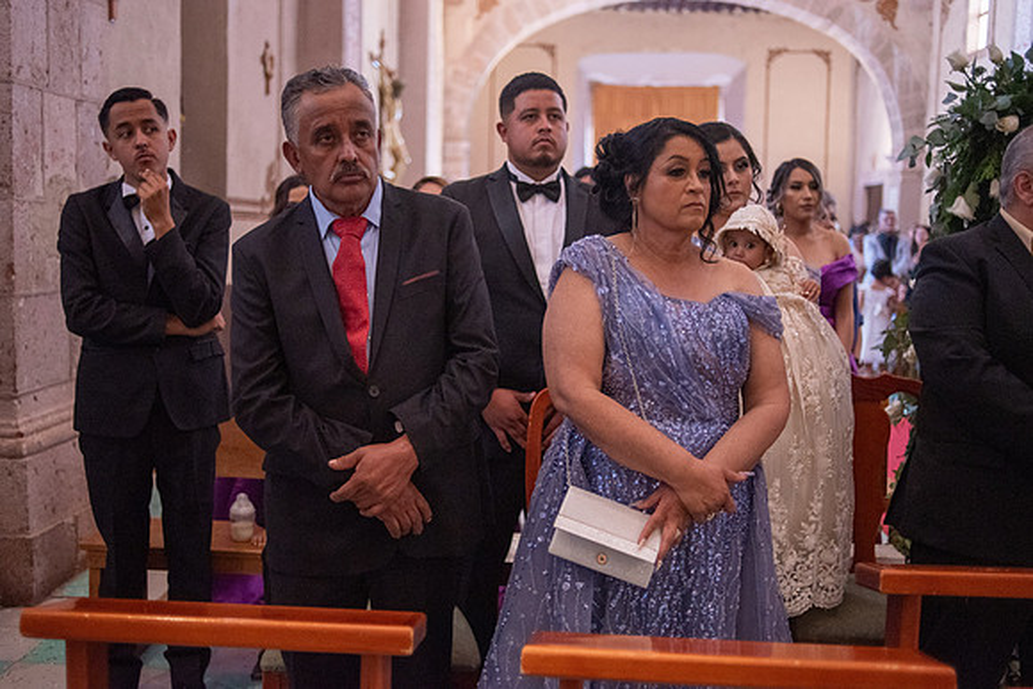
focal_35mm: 38
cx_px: 502
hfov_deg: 51.3
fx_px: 1076
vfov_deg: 35.5
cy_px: 322
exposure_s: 1/320
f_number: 2
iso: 2000
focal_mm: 35
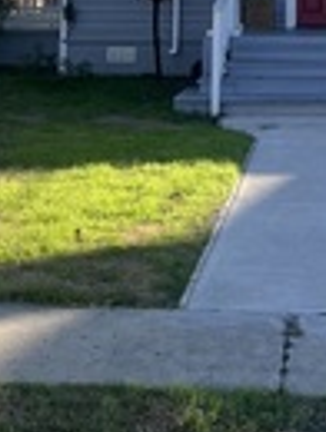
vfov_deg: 18.4
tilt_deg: +8.7
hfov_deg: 15.3
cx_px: 303
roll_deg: +1.1
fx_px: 1202
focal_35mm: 96
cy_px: -193
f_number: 1.5
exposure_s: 1/2165
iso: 50
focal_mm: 5.7
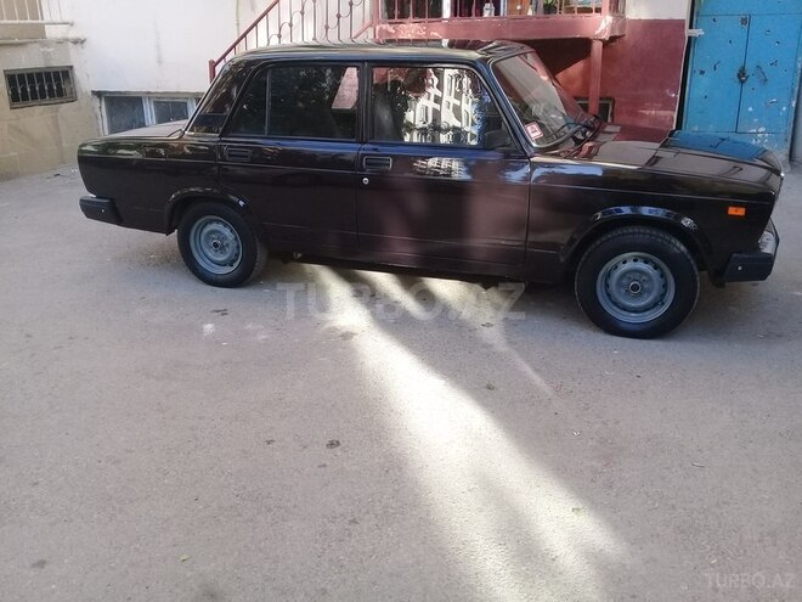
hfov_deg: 58.4
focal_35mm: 31
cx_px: 401
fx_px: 718
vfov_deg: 45.4
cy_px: 301
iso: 64
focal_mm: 3.3
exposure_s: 1/120
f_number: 2.2
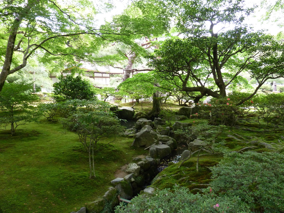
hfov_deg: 69.4
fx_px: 205
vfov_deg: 54.9
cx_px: 142
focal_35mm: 25
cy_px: 106
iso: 250
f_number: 3.3
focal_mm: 4.1
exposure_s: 1/30
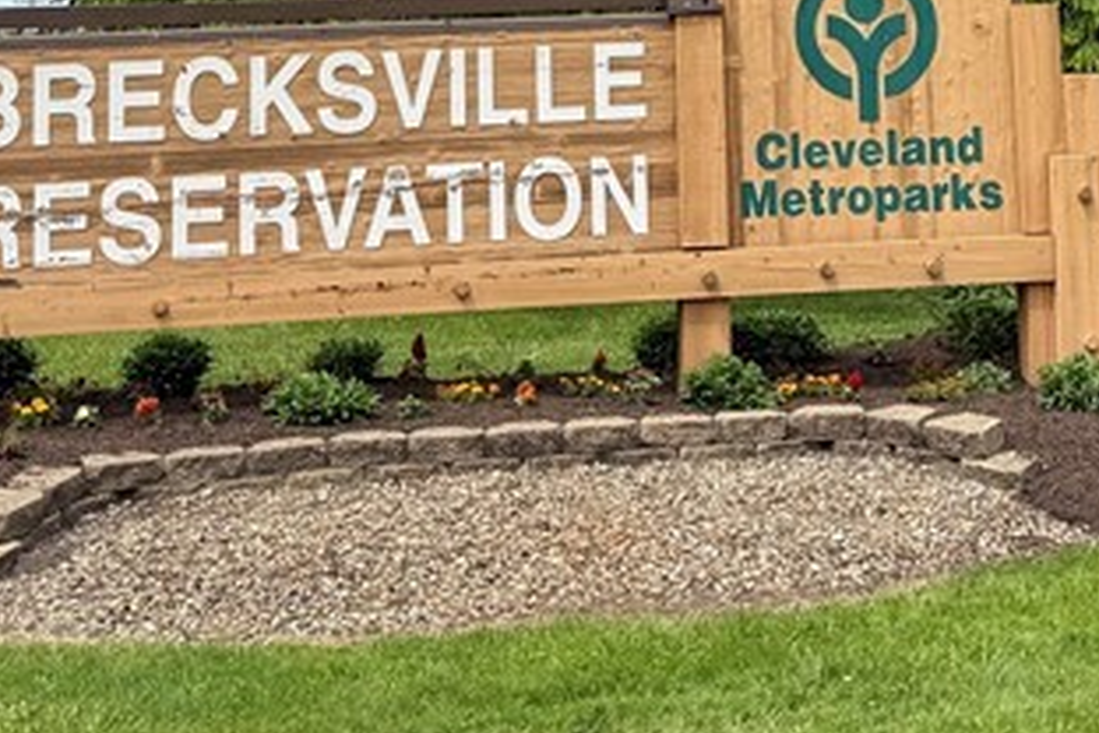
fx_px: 2503
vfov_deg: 15.7
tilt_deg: +6.9
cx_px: 778
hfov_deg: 24.6
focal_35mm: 82
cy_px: -257
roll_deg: +1.3
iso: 80
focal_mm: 6.76
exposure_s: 1/3953
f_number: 1.78
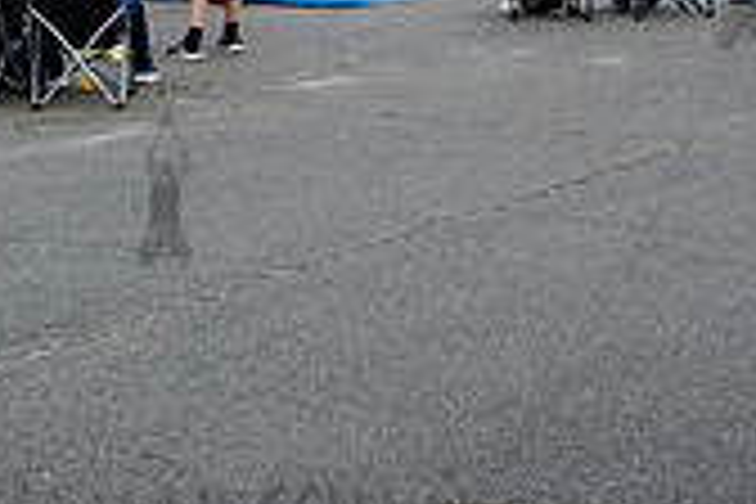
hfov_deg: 17.2
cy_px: -250
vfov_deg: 11.2
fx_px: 2478
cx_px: 162
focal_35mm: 118
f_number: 4.5
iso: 3200
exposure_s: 1/1000
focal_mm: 34
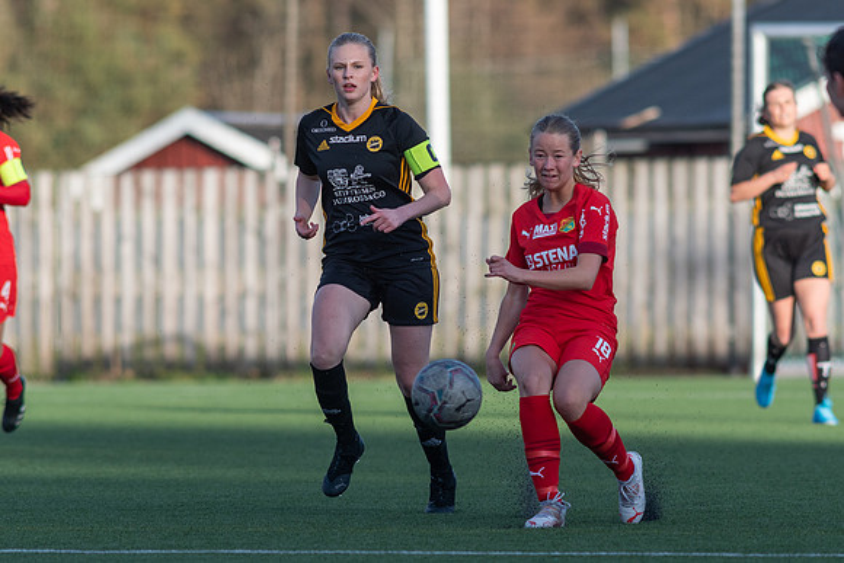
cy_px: 282
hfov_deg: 3.4
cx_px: 422
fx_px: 14069
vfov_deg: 2.3
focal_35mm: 600
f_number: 3.5
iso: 200
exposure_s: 1/1600
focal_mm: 300
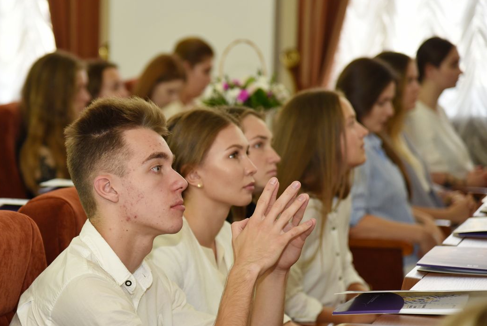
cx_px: 166
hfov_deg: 12.7
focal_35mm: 162
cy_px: 207
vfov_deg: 8.5
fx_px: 2193
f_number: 4
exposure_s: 1/200
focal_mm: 120
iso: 1000
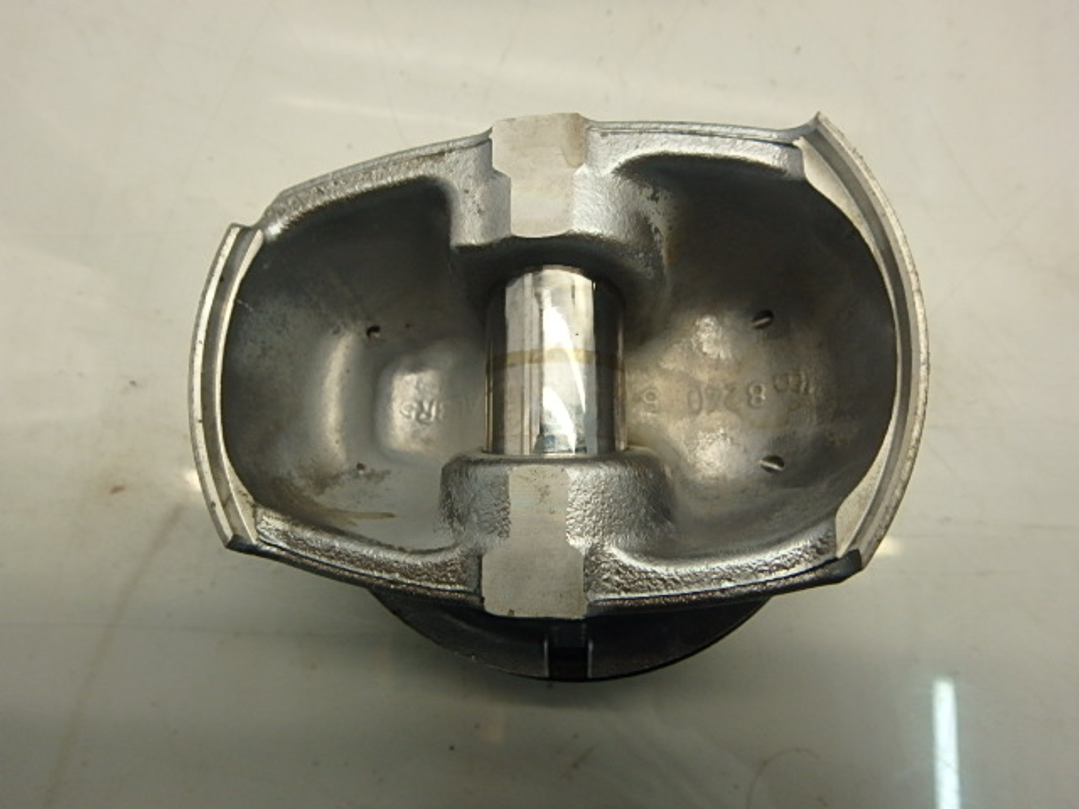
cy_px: 404
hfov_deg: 79.0
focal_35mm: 21
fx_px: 655
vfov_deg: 63.4
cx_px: 540
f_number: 3.5
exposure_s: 1/50
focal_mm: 3.7
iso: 160
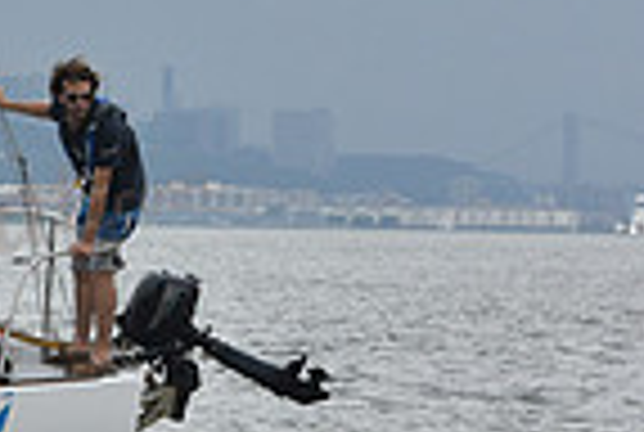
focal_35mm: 425
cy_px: 79
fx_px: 7619
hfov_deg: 4.8
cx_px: -653
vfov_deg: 3.2
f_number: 8
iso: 320
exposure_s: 1/1250
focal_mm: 105
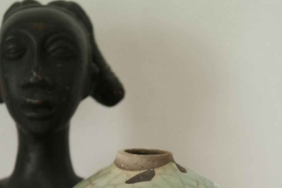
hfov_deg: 17.6
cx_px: 141
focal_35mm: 116
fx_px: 909
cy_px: 203
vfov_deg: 11.7
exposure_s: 1/30
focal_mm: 50
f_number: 5.6
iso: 800
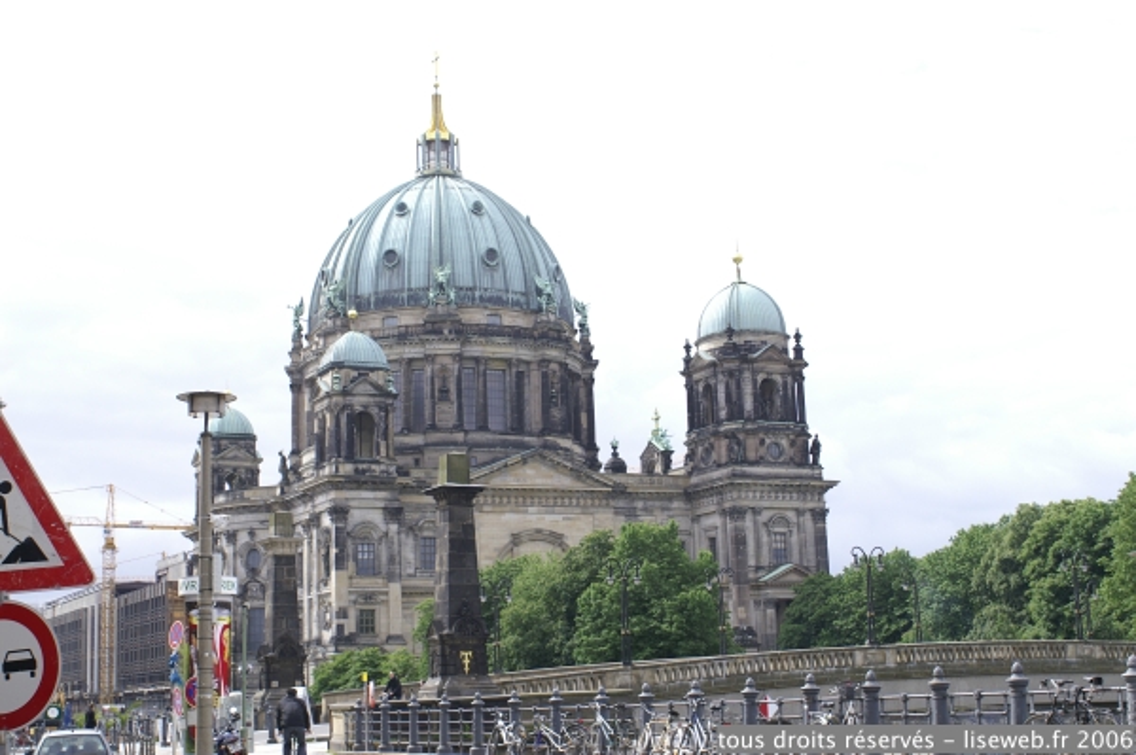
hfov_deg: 37.9
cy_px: 378
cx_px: 568
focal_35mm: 52
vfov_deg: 25.7
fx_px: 1655
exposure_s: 1/160
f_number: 7.1
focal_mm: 35
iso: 100
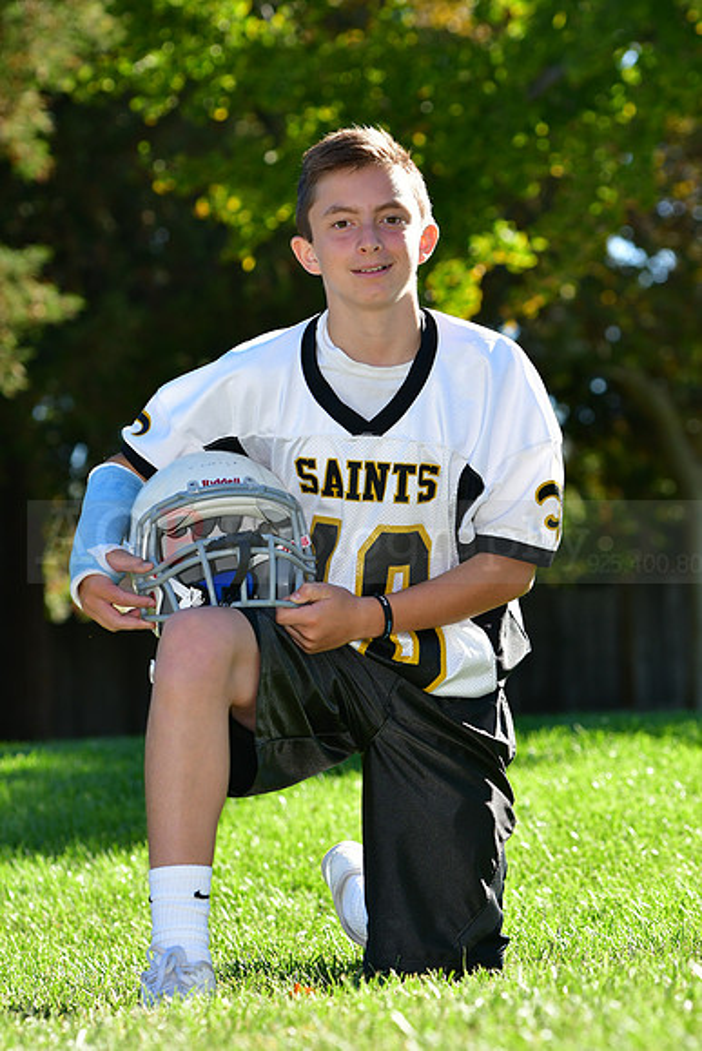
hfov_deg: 9.2
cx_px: 351
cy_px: 526
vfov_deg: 13.7
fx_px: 4385
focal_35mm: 150
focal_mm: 100
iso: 400
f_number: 4.5
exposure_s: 1/1000
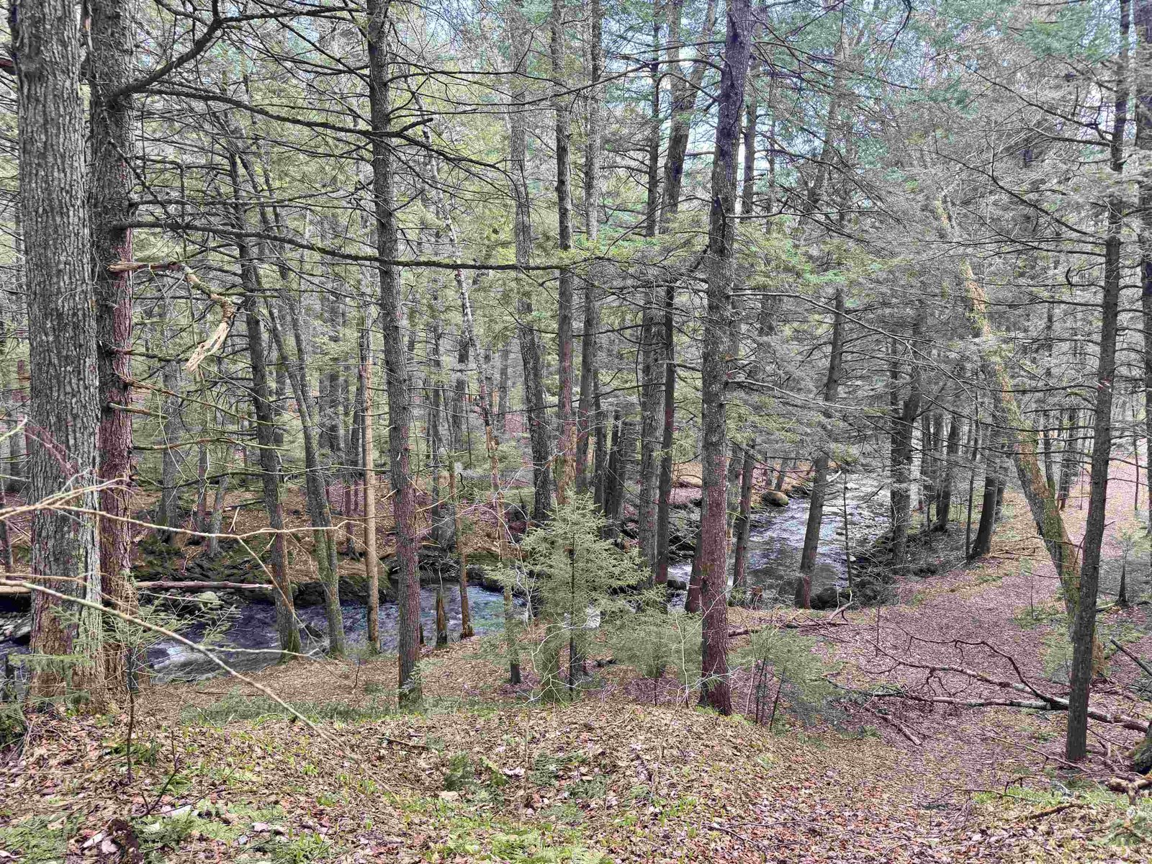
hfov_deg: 71.6
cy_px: 432
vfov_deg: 56.8
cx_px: 576
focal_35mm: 24
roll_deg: +1.6
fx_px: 799
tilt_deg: -11.2
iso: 100
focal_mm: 6.76
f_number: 1.78
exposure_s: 1/121
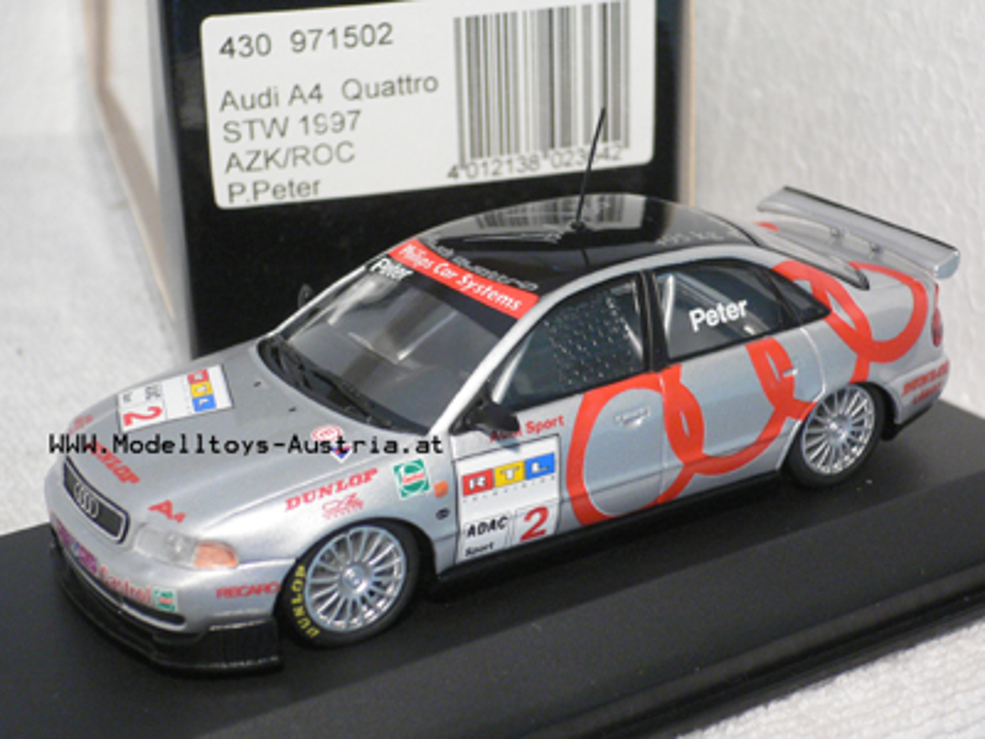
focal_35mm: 66
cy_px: 370
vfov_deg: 22.3
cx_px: 492
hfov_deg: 29.4
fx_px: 1878
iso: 200
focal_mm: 11
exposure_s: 1/13
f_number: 4
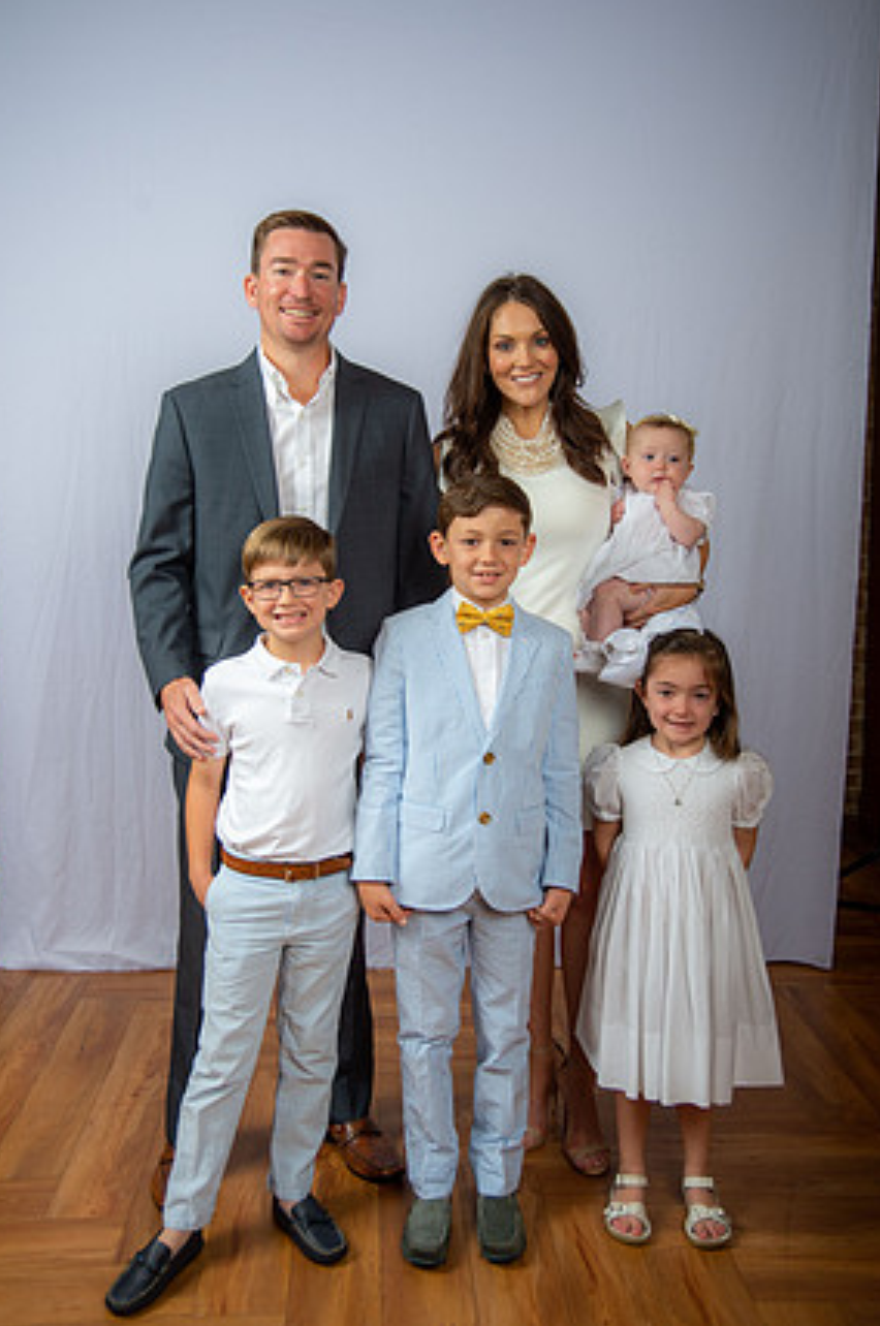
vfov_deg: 48.5
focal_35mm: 40
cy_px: 632
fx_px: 1471
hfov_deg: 33.3
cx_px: 445
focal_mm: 38
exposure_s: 1/200
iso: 250
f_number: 6.3
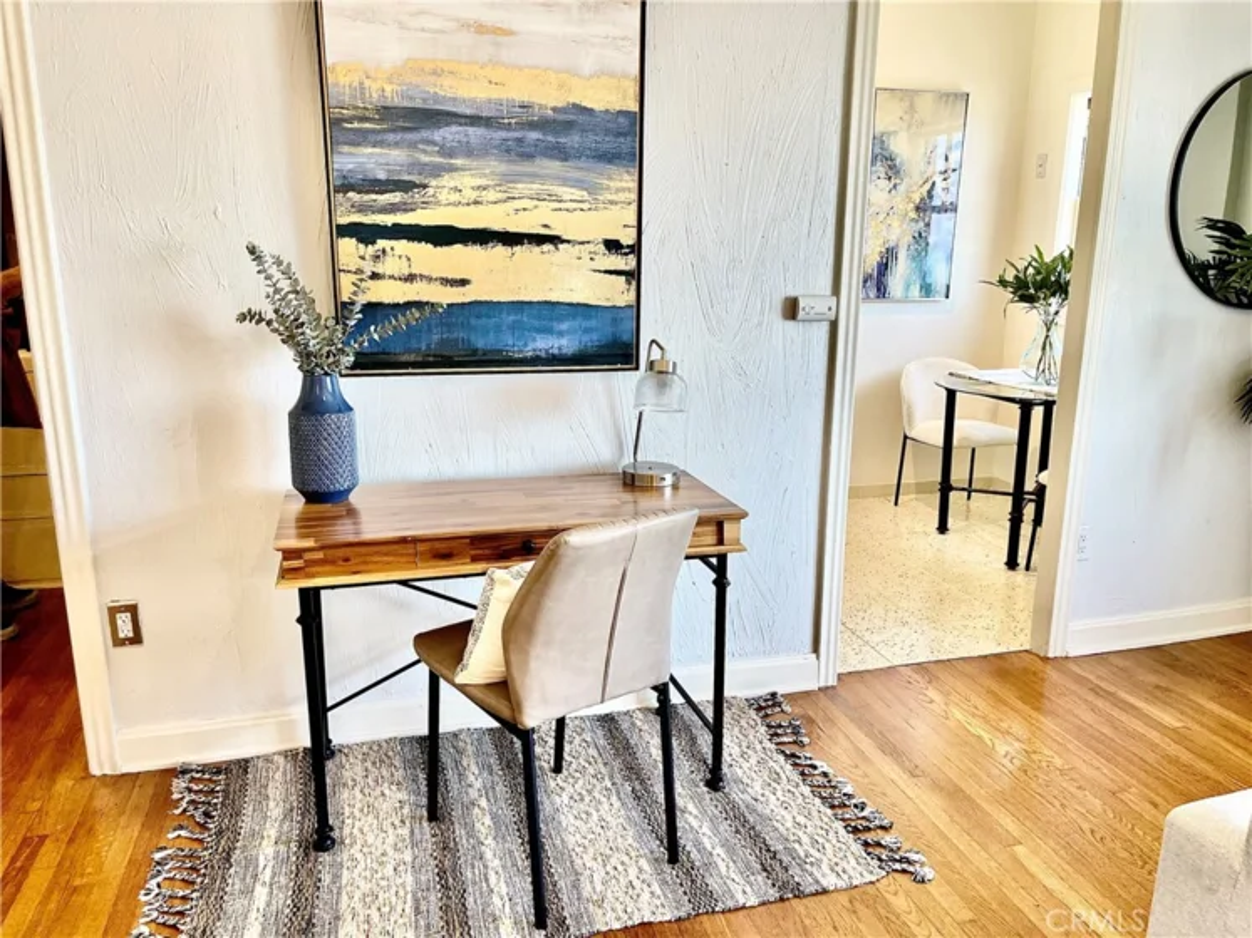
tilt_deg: -13.9
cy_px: 469
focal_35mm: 25
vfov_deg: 54.9
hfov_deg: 69.4
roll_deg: -0.4
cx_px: 626
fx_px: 904
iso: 125
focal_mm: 5.1
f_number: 1.6
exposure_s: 1/120
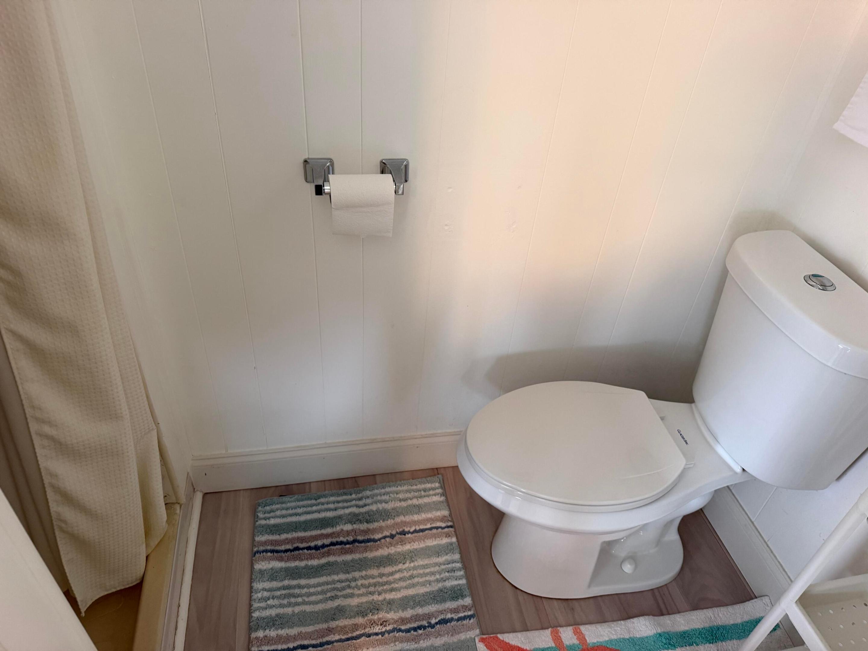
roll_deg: -5.4
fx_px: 602
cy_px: 326
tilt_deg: -37.5
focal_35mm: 24
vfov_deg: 56.8
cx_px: 434
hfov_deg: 71.6
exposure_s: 1/60
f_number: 1.78
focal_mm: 6.76
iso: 320
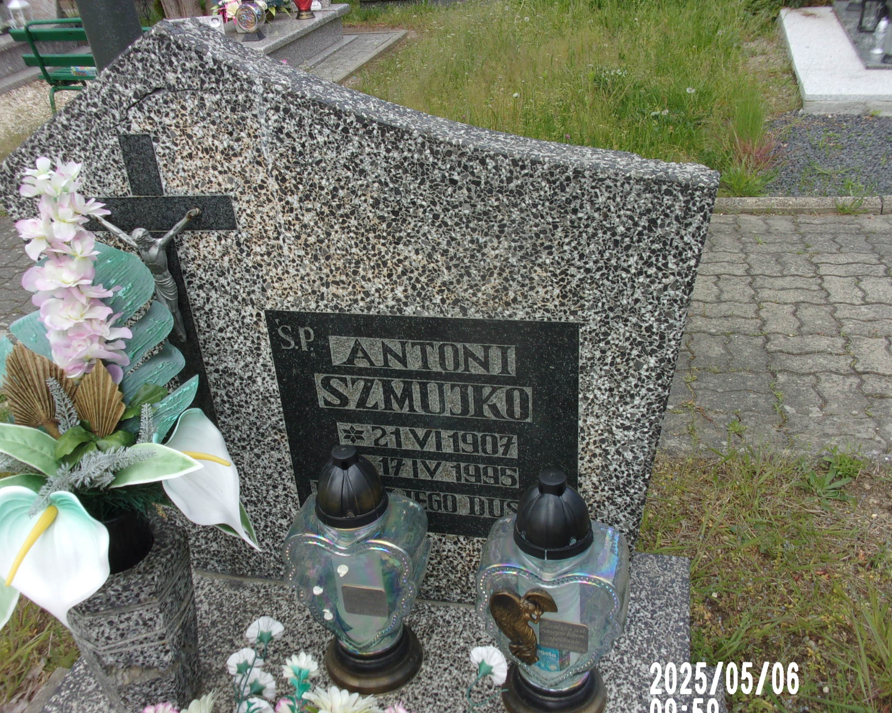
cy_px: 382
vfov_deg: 44.5
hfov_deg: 54.2
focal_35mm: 33
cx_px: 418
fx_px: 871
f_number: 10.8
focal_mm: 5.1
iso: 80
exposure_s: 1/38
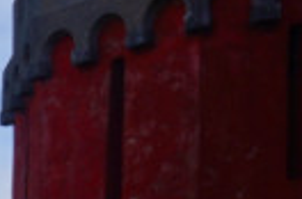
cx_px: -593
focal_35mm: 146
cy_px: 499
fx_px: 1220
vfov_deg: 8.4
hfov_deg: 10.3
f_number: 14
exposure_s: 1/100
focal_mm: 16
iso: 100
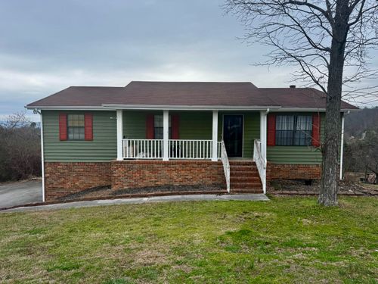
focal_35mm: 24
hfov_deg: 71.6
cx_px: 189
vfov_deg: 56.8
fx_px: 262
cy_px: 142
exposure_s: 1/1425
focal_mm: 6.76
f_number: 1.78
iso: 80
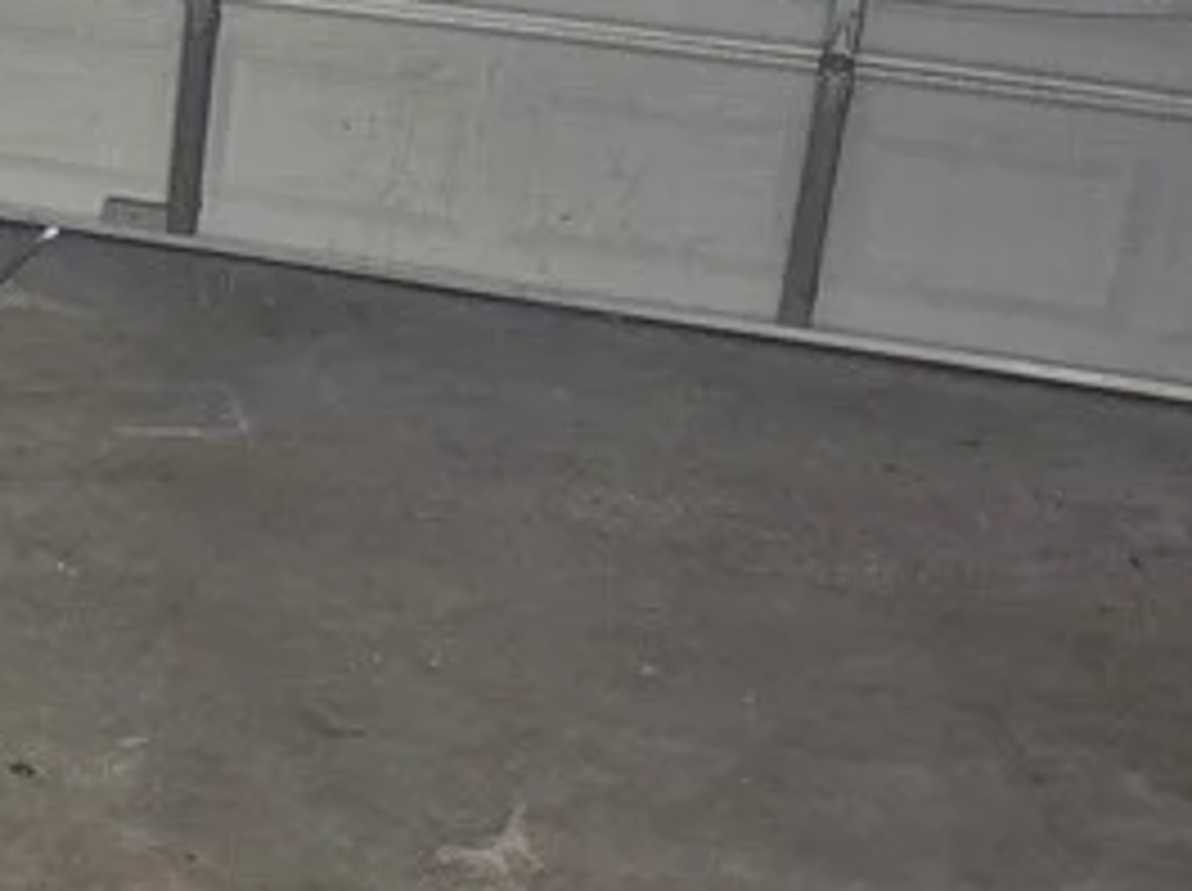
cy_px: 490
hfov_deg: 20.4
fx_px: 3061
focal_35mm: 89
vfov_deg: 16.6
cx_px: -301
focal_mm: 5.4
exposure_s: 1/60
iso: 1250
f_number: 1.8
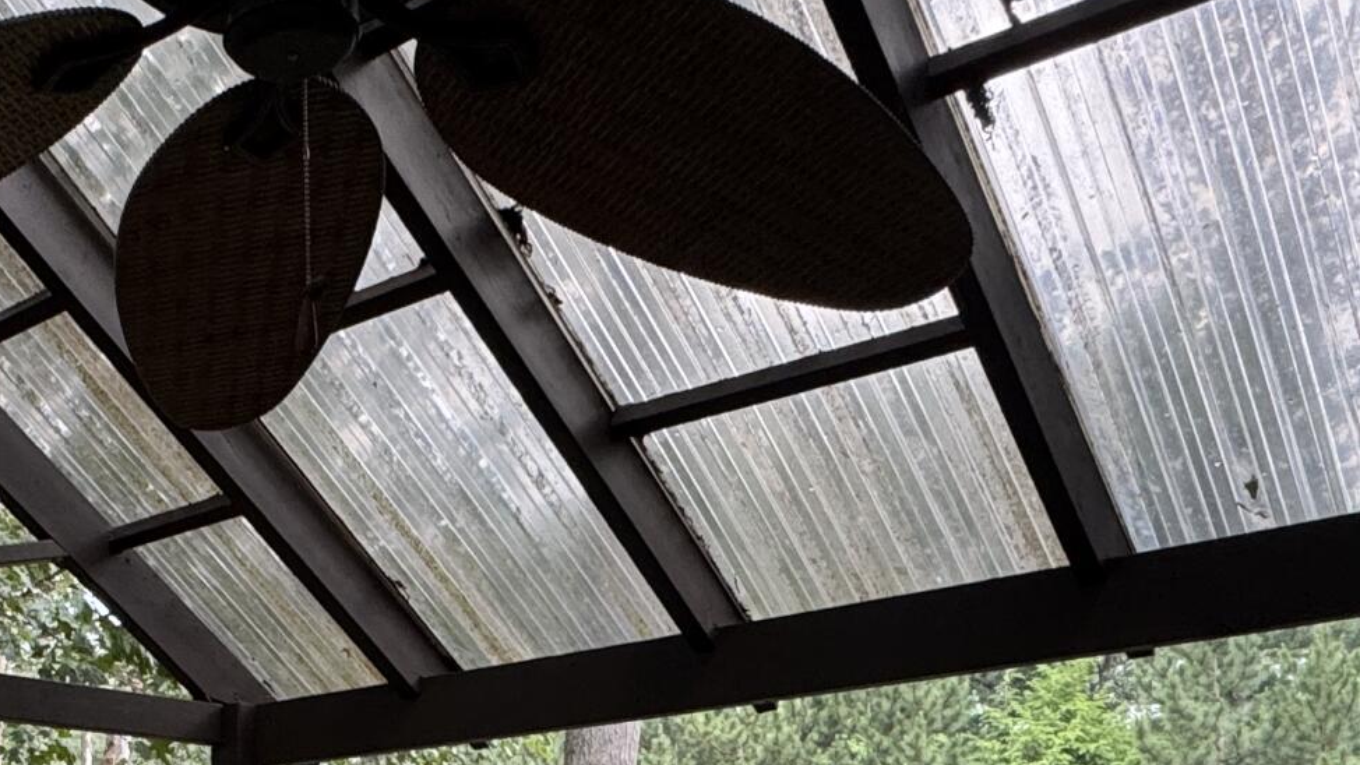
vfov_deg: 22.8
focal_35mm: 47
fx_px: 1695
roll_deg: +0.9
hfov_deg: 40.4
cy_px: 977
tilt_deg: -0.3
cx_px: 137
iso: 160
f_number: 2.2
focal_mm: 2.22
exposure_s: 1/99
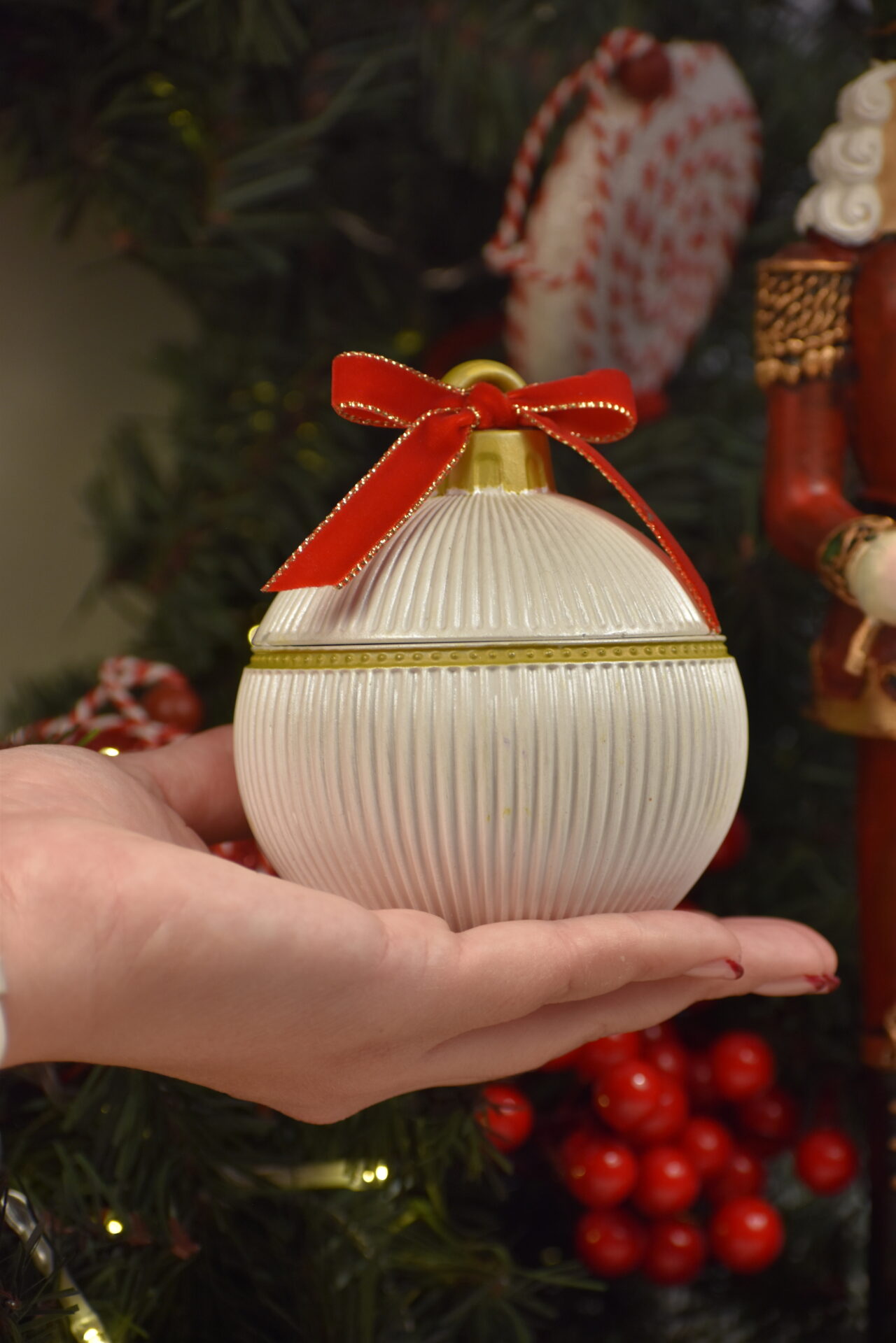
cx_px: 448
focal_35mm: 195
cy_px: 672
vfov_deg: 10.5
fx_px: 7279
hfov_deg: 7.0
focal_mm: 130
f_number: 4.8
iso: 450
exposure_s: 1/60
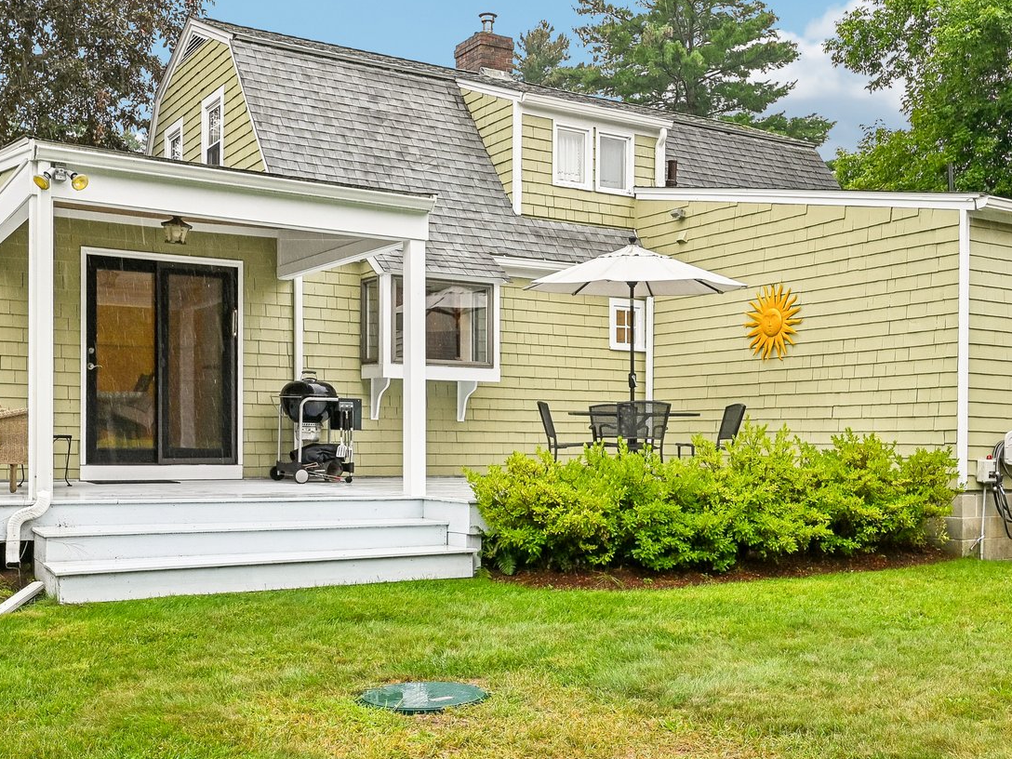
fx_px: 1111
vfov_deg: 36.7
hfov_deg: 49.0
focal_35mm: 38
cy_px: 176
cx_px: 510
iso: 400
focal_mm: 21
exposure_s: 1/200
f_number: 8
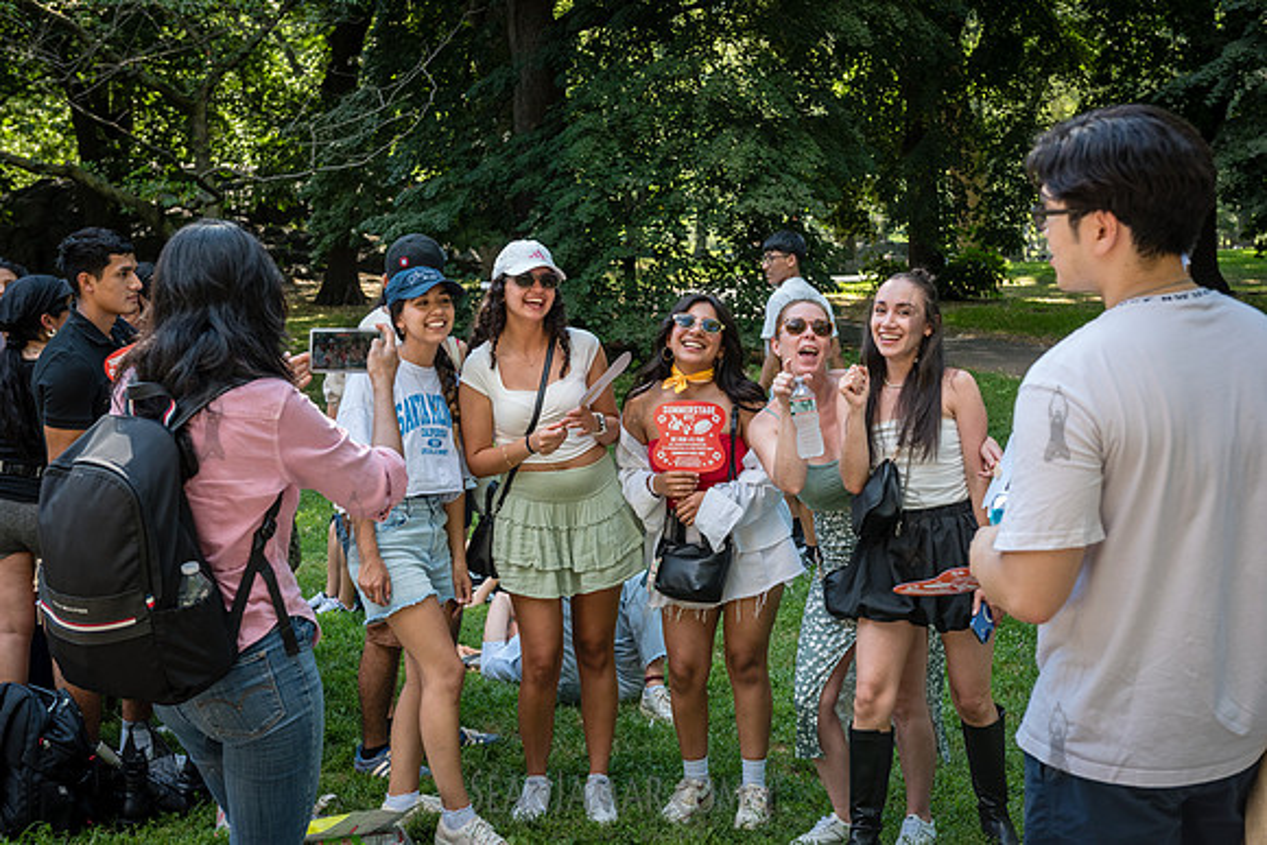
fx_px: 1936
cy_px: 422
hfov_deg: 36.2
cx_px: 634
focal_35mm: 55
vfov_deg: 24.6
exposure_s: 1/320
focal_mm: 55
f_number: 5.6
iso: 500
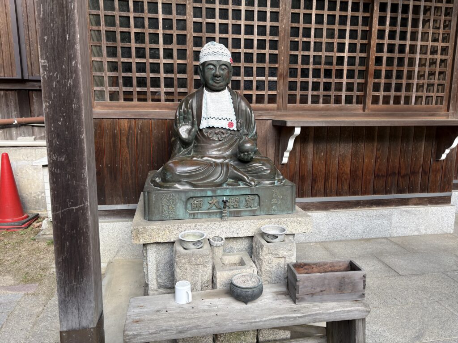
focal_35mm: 26
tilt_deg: -7.6
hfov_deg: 67.3
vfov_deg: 53.1
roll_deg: -0.8
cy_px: 172
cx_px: 229
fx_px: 344
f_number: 1.6
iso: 50
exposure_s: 1/363
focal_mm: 5.96
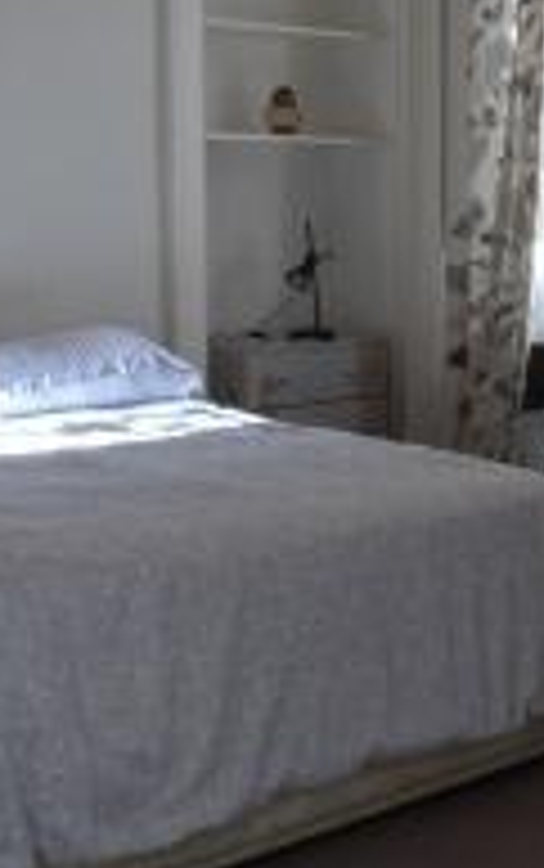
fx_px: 1396
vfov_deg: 34.5
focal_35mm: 59
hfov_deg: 21.4
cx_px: 531
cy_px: 409
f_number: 3.2
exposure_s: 1/30
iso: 120
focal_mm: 4
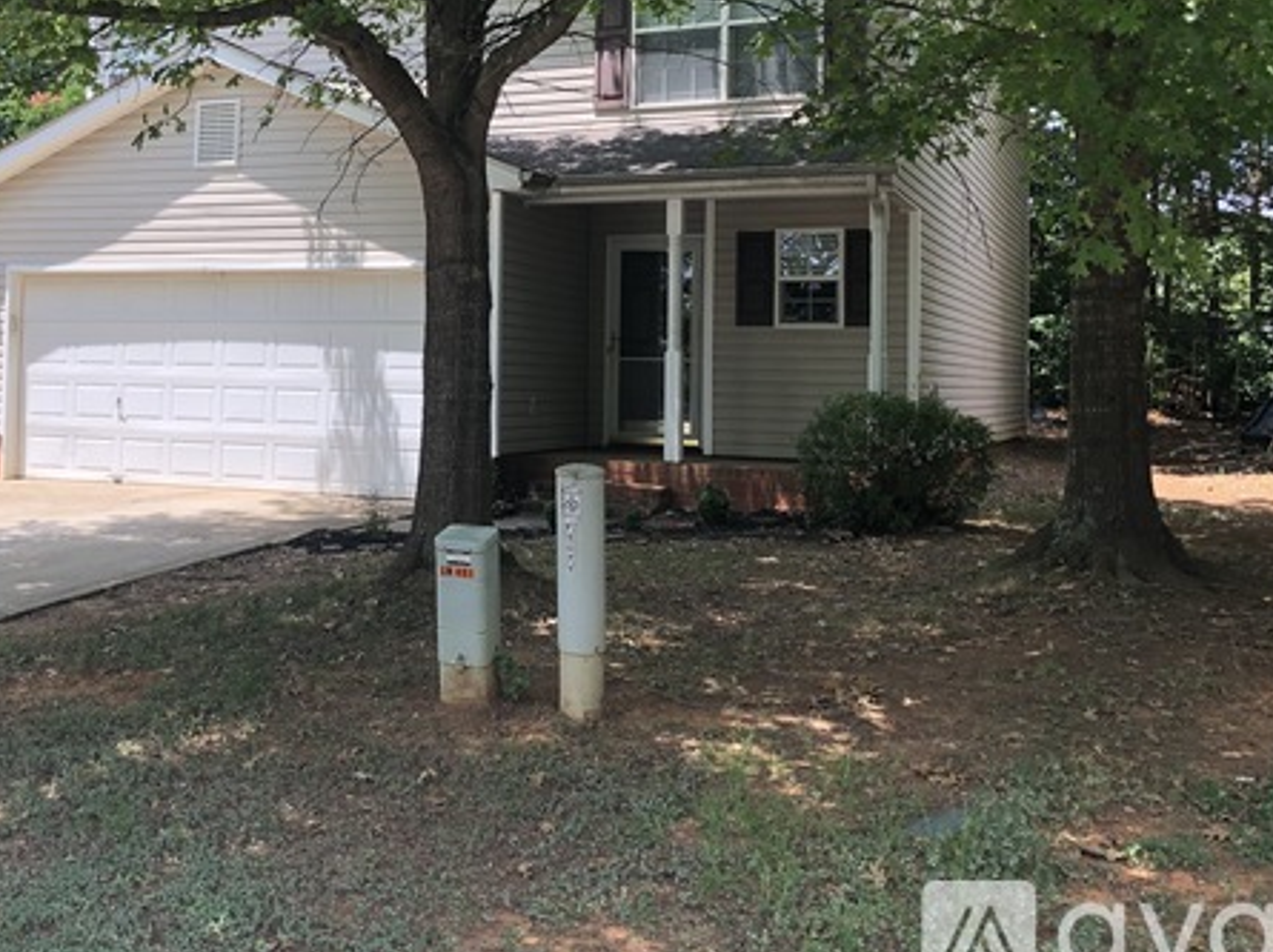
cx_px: 431
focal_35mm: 42
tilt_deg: +2.8
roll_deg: +0.0
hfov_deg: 44.2
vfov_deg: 33.8
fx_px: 1543
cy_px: 280
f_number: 1.8
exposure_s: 1/397
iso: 20
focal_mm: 3.99
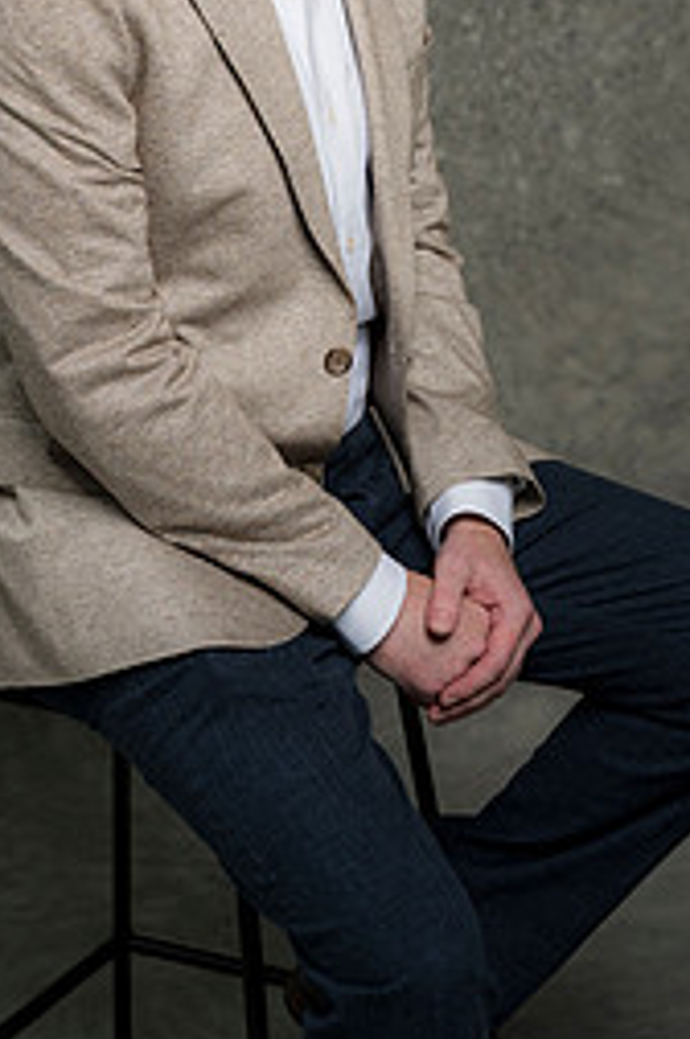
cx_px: 300
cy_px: 177
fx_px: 2825
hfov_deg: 13.9
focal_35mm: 98
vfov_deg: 20.6
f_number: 4
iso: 125
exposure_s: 1/160
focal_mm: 55
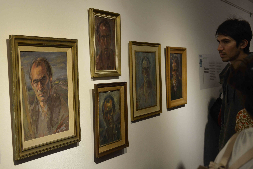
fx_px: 366
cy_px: 87
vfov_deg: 26.0
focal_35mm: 52
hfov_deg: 38.2
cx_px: 123
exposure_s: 1/125
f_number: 8
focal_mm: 50
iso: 3200
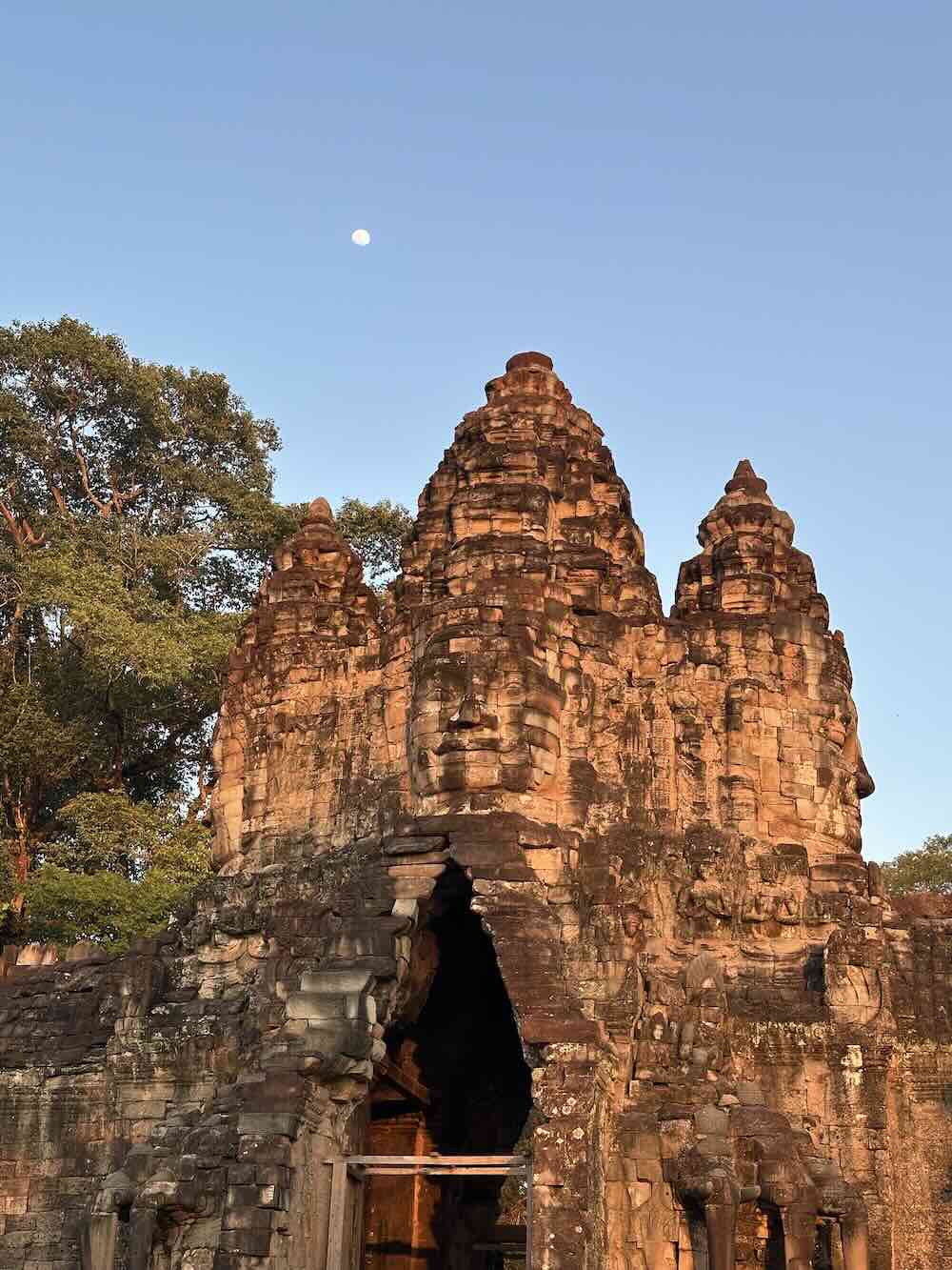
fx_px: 1760
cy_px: 635
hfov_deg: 30.3
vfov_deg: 39.7
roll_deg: -2.5
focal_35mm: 48
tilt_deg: +25.1
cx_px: 476
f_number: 1.78
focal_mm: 6.86
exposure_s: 1/496
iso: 64
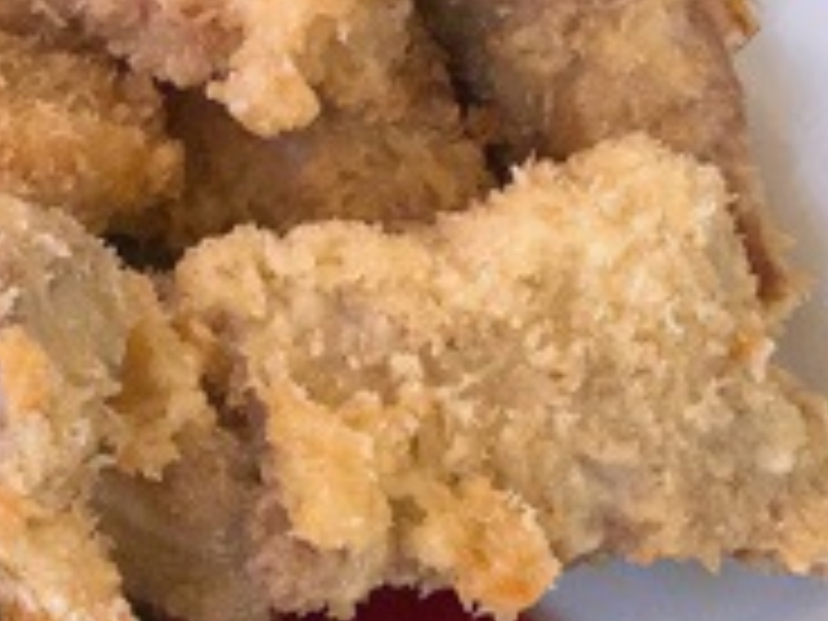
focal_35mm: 108
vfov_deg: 13.7
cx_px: 148
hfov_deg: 18.0
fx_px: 2583
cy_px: 180
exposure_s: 1/30
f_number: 2.4
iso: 80
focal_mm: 3.3
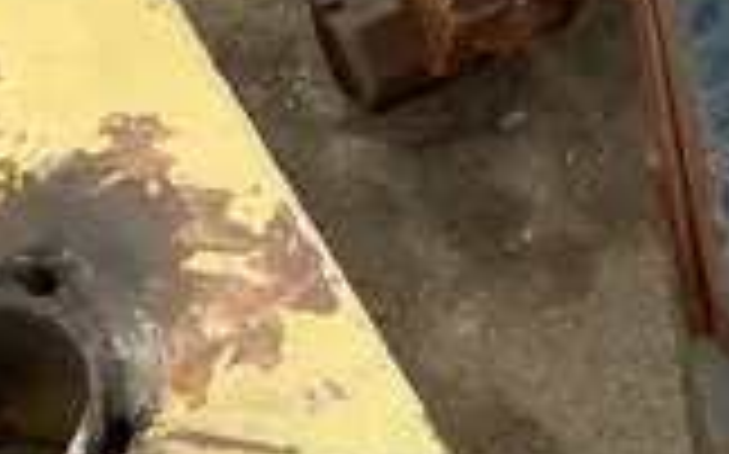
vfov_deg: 8.6
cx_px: 976
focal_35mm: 125
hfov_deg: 15.8
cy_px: -937
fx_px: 2482
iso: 32
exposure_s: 1/855
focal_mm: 4.2
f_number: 1.6
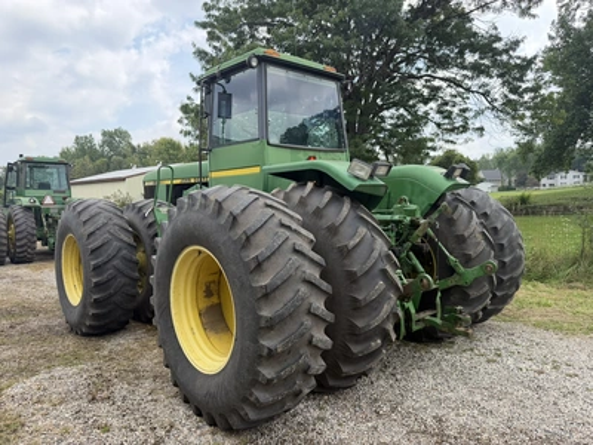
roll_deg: -0.2
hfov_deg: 71.6
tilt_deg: +0.0
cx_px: 296
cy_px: 222
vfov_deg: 56.8
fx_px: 411
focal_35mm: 24
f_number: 1.78
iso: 100
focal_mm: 6.76
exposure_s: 1/1689
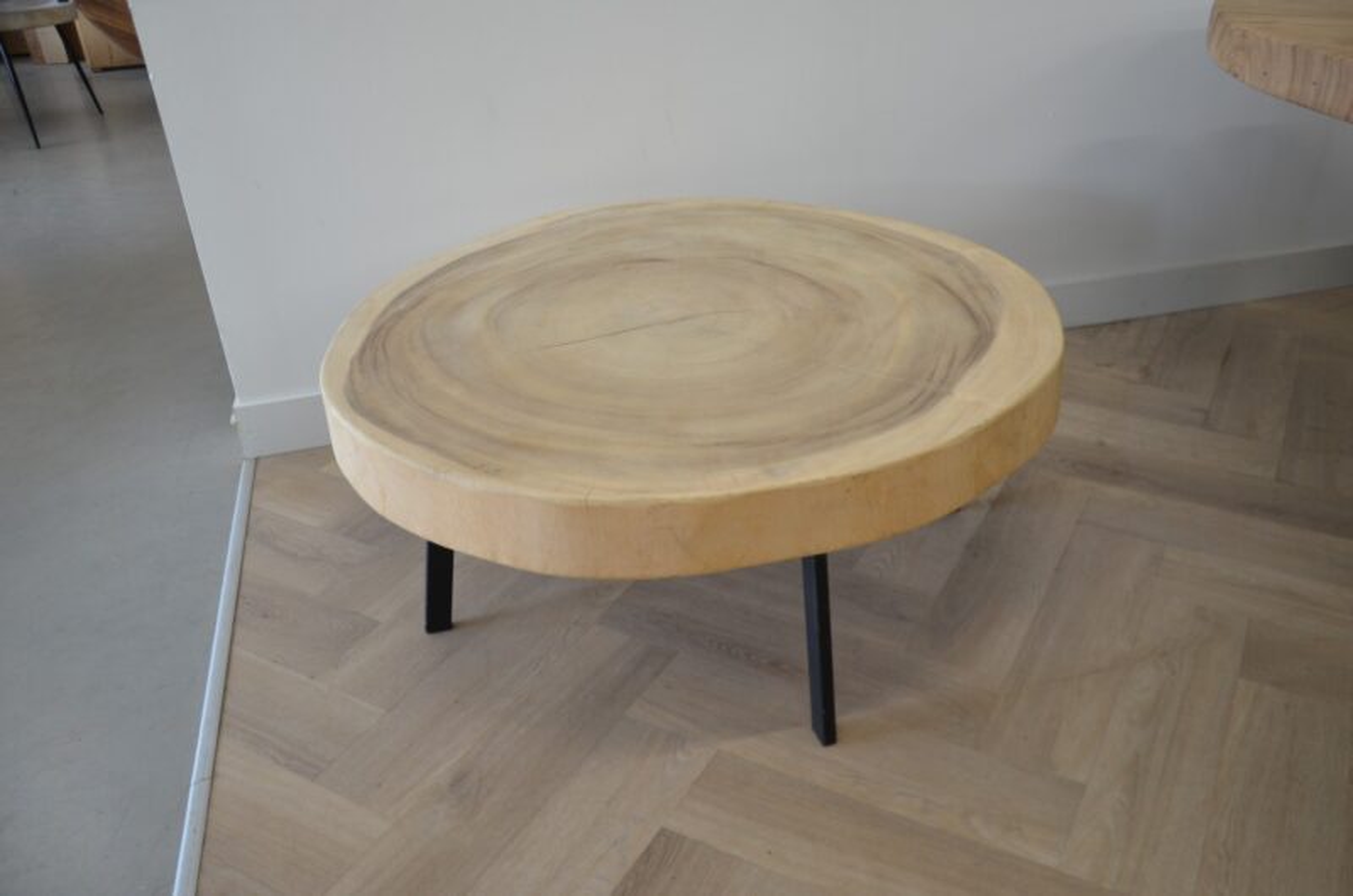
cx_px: 676
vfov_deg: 47.7
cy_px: 448
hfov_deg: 67.5
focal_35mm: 27
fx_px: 1013
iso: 800
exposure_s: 1/40
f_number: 3.5
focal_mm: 18
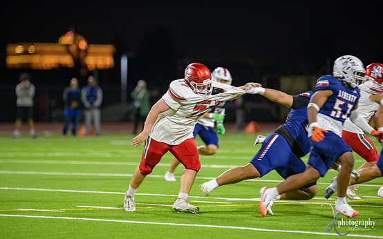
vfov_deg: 4.9
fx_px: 2786
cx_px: 195
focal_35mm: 267
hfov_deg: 7.9
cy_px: 120
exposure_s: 1/250
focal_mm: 250
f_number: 2.8
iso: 1250
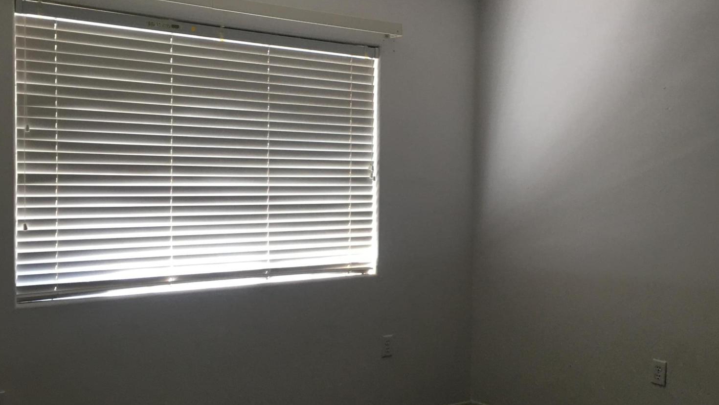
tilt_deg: -0.1
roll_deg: -0.3
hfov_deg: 47.4
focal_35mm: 43
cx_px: 363
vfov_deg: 27.7
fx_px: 820
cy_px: 205
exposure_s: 1/30
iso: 40
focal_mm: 4.15
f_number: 2.2
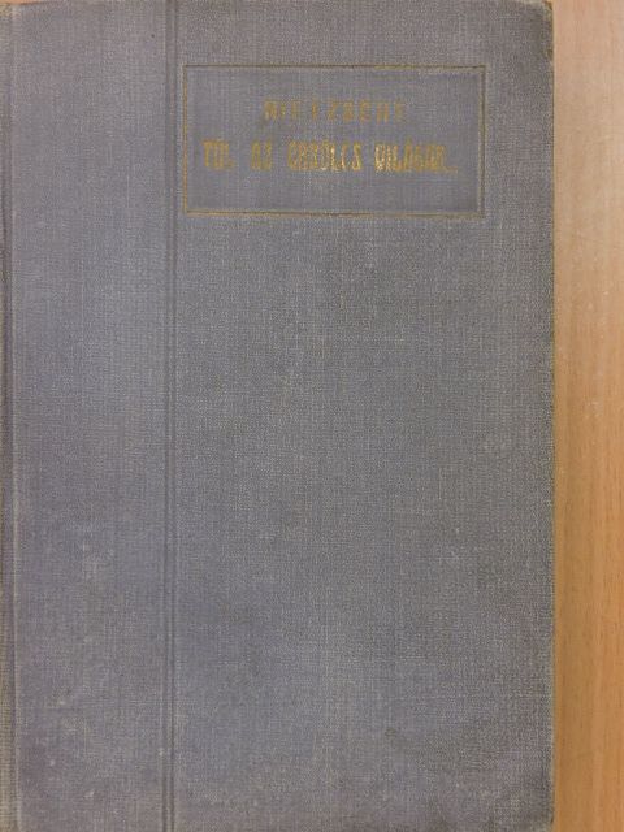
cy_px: 416
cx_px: 312
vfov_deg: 32.2
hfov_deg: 24.4
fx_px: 1442
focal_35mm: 60
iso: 400
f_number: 7.6
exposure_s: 1/8
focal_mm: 10.7
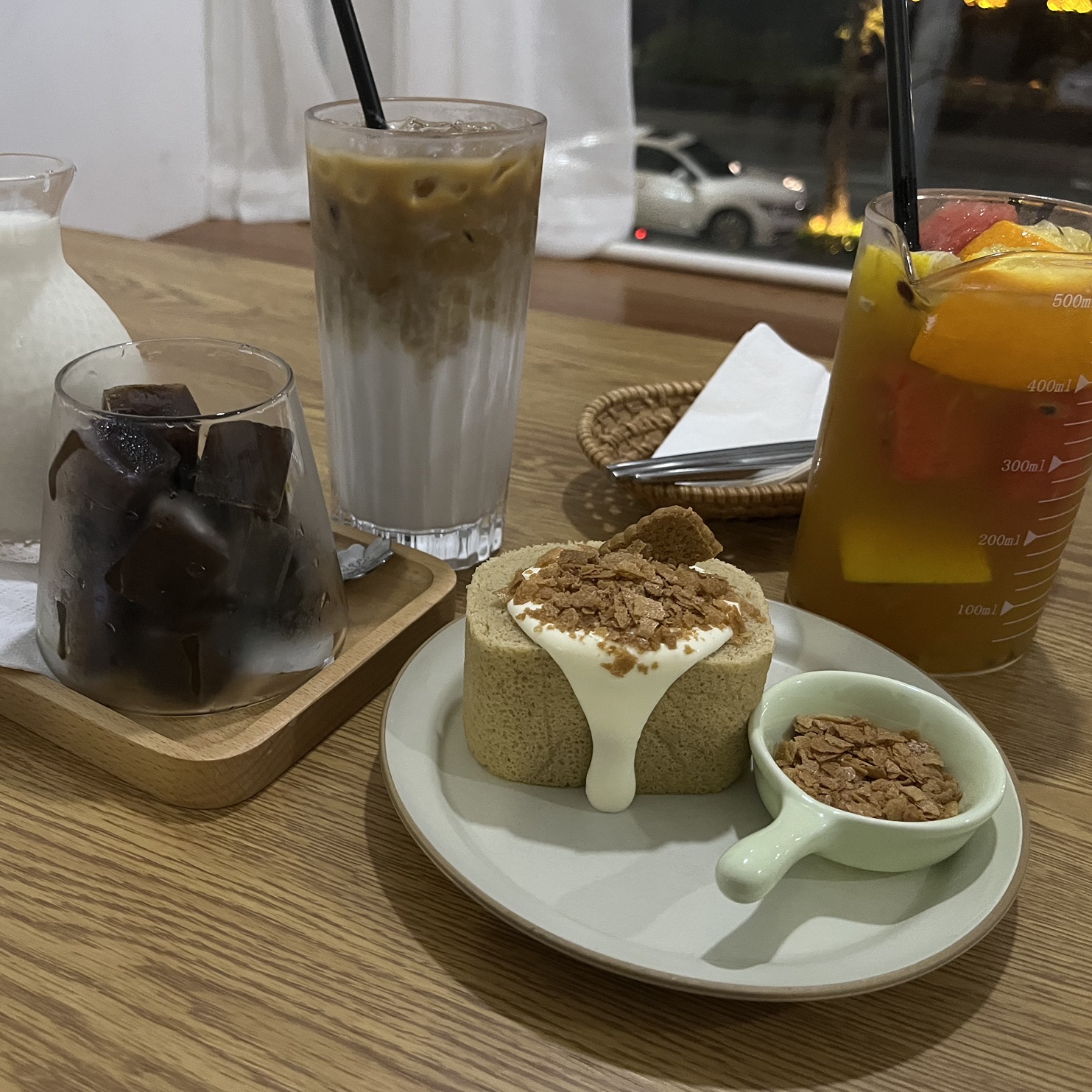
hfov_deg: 52.2
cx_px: 443
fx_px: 1106
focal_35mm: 31
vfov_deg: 52.5
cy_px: 542
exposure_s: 1/33
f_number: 1.6
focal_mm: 5.1
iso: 400
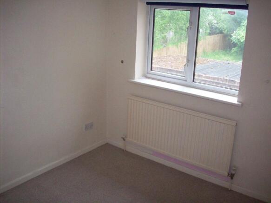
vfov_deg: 38.7
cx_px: 136
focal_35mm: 37
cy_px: 102
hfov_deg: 50.1
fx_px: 290
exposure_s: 1/64
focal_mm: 6.2
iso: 200
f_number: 2.8
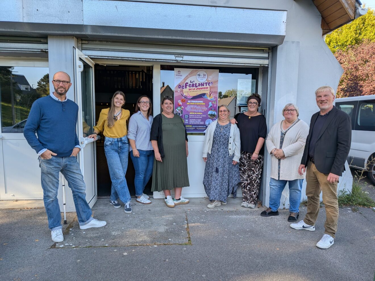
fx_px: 260
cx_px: 188
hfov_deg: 71.6
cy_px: 140
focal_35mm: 24
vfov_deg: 56.8
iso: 26
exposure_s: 1/205
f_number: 1.7
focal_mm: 4.53
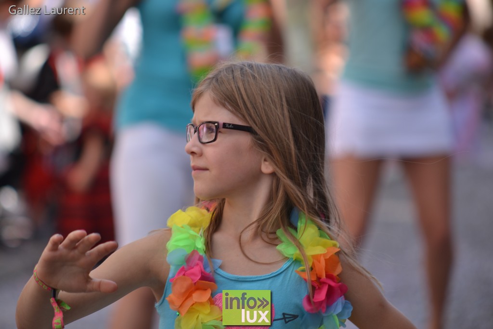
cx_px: 246
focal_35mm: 225
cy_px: 164
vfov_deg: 6.1
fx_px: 3081
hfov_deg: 9.1
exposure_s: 1/500
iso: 100
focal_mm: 150
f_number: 2.8
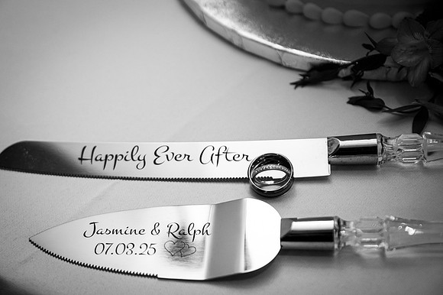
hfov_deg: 33.3
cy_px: 147
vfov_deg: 22.5
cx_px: 222
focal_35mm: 60
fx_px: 740
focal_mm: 58
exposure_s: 1/100
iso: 2500
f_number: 4
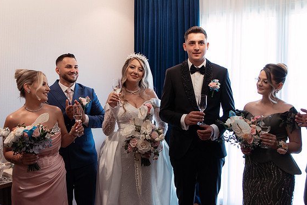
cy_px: 104
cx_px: 151
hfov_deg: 53.1
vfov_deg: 36.9
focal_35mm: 36
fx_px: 307
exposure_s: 1/400
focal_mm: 35
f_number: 2.8
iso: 1000
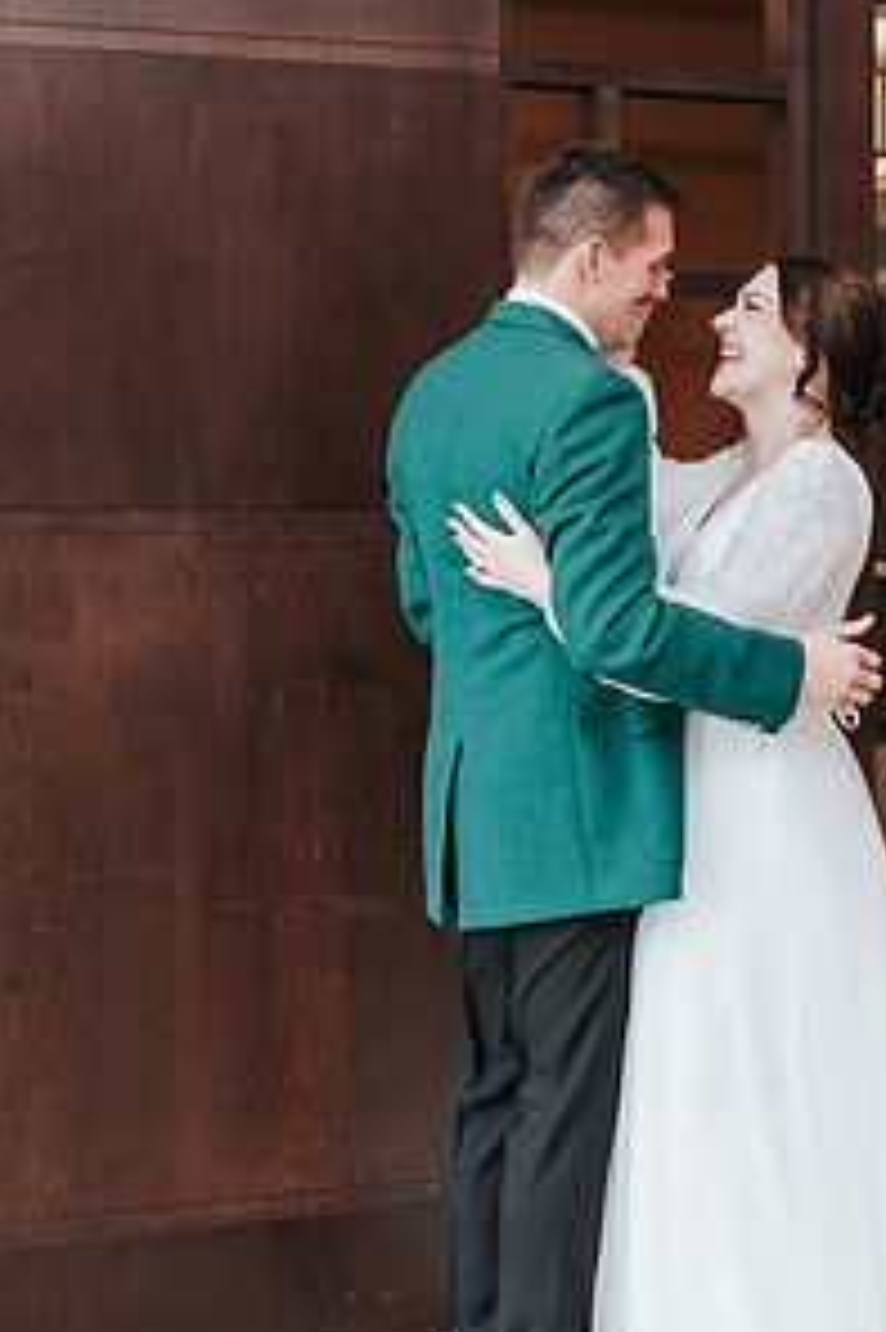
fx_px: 2957
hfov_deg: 16.9
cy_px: 756
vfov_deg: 25.4
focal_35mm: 80
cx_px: 758
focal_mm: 35
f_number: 3.2
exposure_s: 1/200
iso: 800
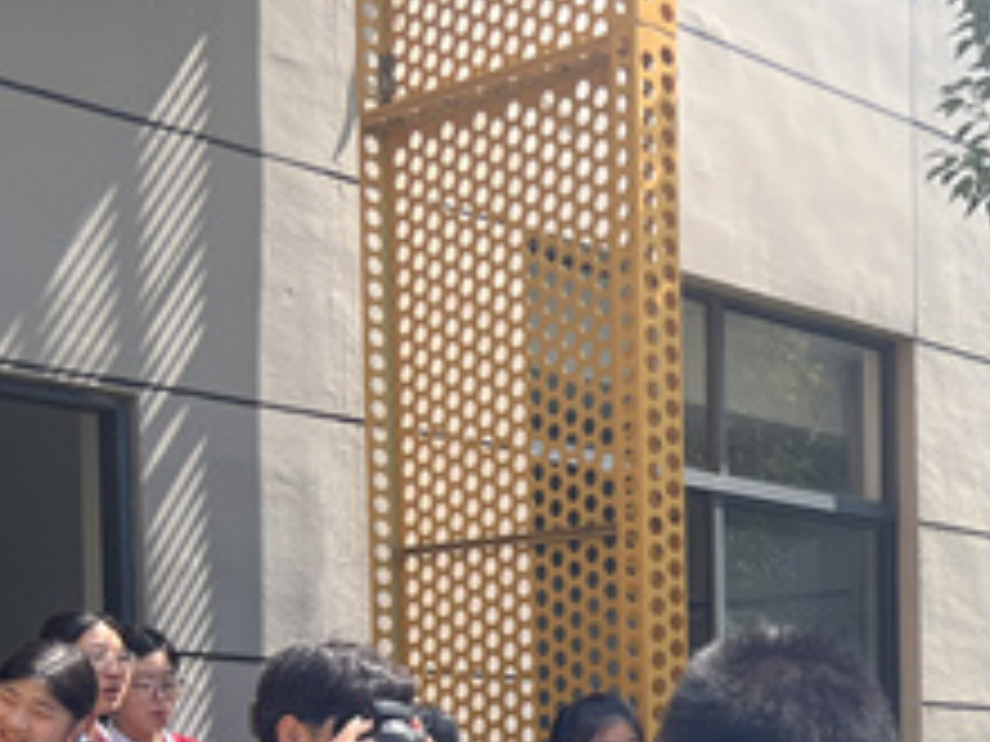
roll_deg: +0.3
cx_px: 999
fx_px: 2031
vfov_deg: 19.4
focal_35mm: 71
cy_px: 913
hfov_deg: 25.9
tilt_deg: -2.0
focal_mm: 5.7
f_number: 1.5
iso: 50
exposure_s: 1/1124
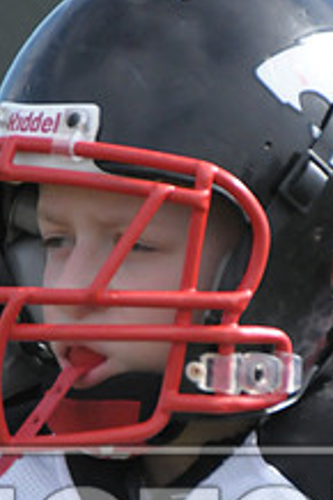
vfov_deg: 1.3
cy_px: 553
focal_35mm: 1598
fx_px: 22206
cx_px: 166
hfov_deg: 0.9
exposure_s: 1/5000
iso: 1600
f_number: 4
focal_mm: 400
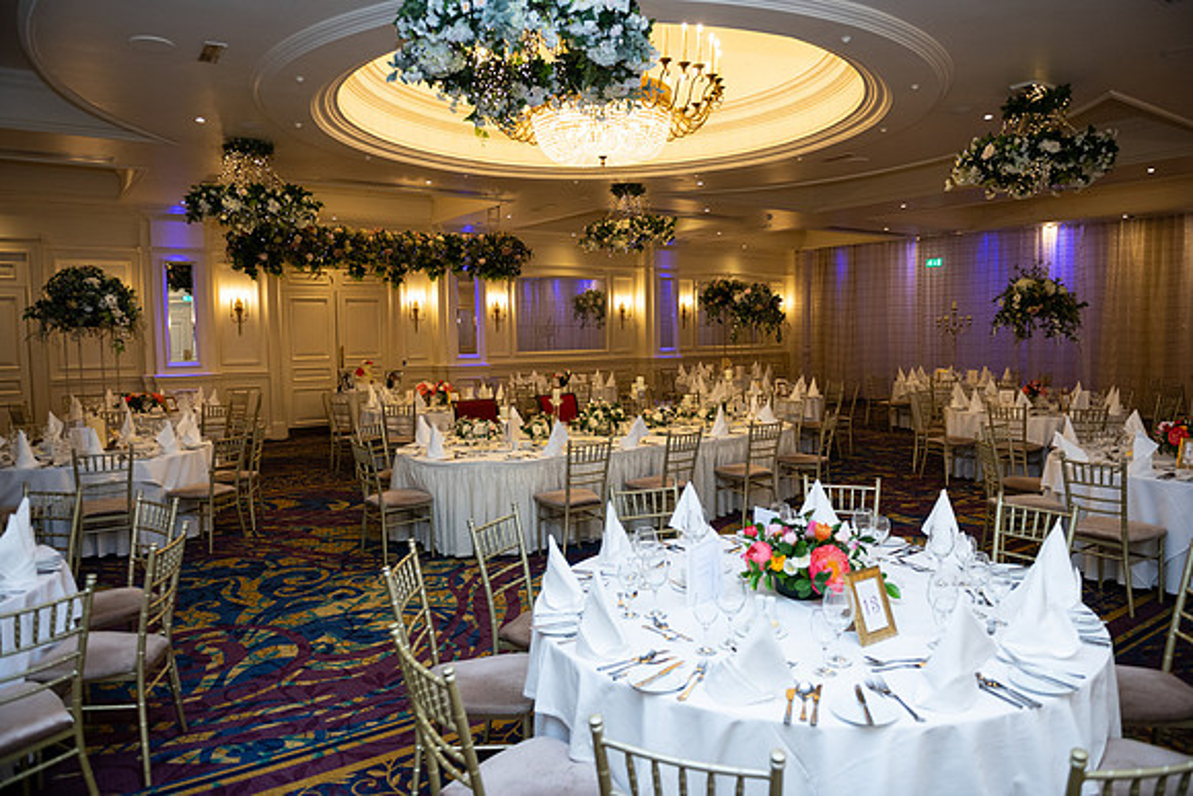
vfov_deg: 53.2
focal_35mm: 24
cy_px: 398
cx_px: 596
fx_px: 795
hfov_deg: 73.7
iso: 640
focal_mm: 24
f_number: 3.5
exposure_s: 1/160
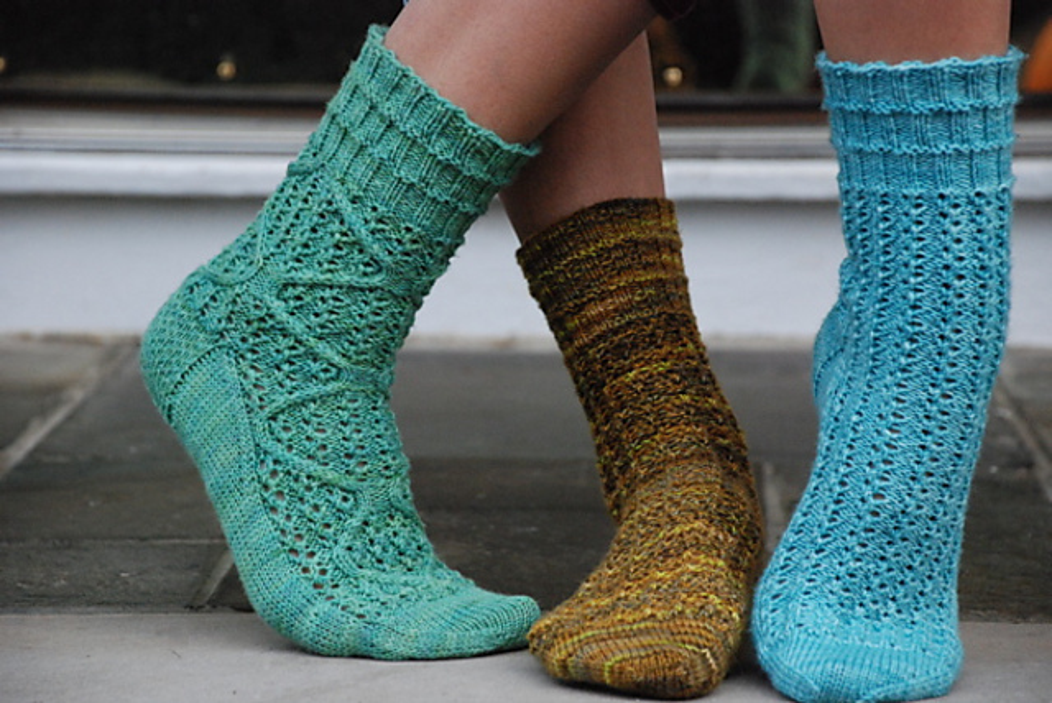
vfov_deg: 9.2
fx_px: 4387
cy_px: 352
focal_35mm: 150
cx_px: 526
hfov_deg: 13.7
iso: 1600
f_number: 5.6
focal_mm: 100
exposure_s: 1/500
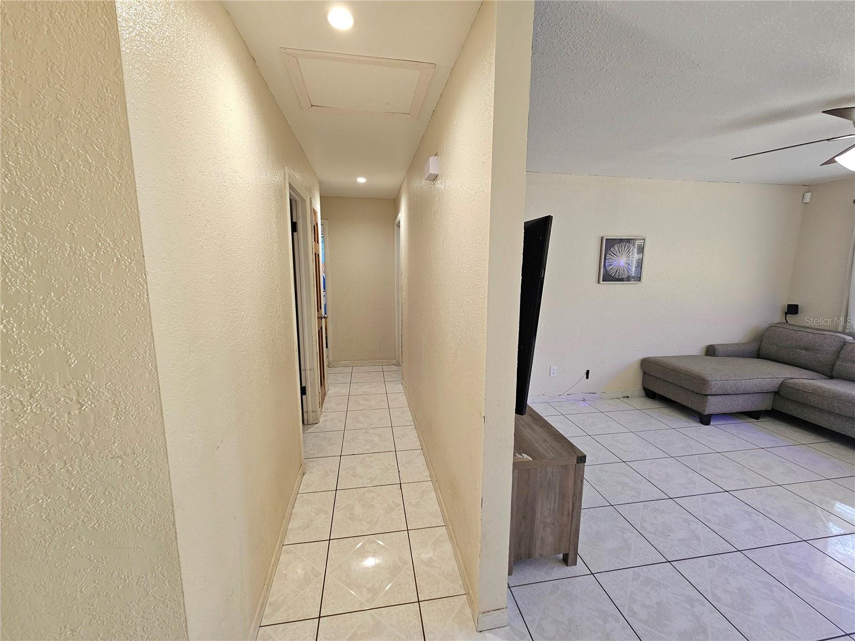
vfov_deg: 89.9
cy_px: 320
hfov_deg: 106.2
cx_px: 428
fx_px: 321
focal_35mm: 13
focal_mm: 2.2
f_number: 2.2
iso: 80
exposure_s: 1/60.2
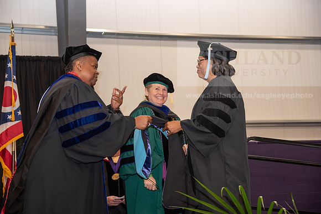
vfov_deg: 20.6
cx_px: 160
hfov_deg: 30.5
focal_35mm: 66
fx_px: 589
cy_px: 107
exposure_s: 1/125
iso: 2000
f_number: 5
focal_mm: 66
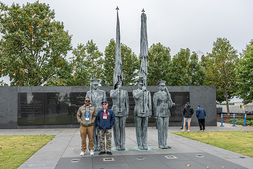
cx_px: 118
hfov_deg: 62.3
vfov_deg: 43.8
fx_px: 209
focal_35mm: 30
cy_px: 98
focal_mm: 24
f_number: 6.3
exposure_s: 1/400
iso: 800
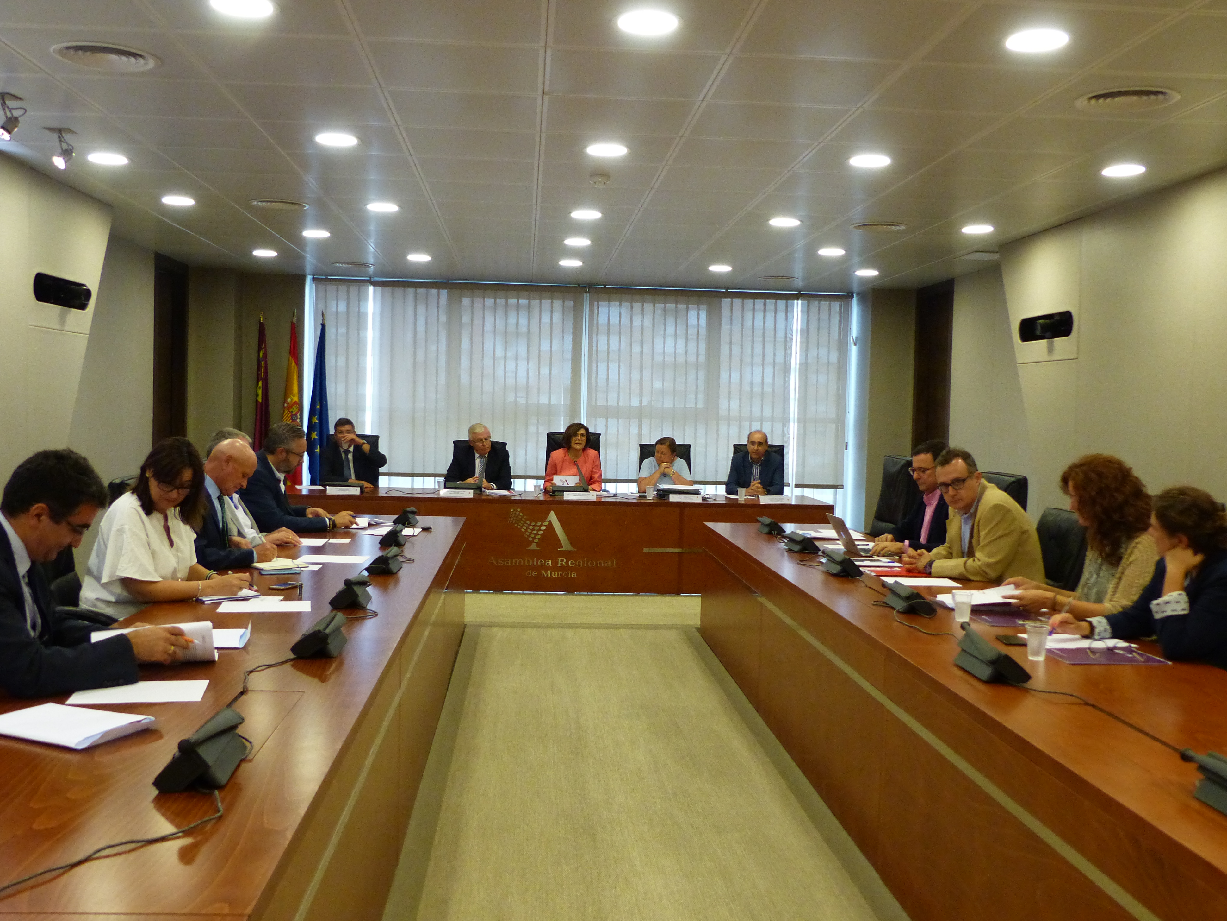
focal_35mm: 33
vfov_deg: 42.9
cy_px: 472
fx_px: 1170
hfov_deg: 55.4
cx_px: 607
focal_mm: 5.8
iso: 400
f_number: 2.8
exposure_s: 1/60
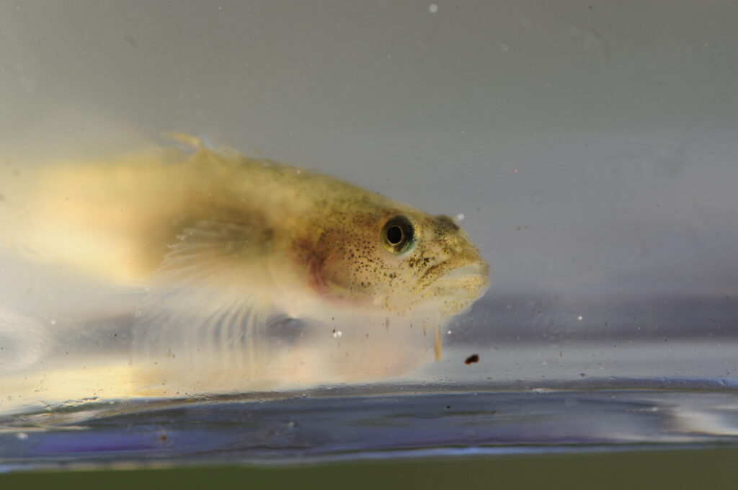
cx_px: 369
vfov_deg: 8.7
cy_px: 245
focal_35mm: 158
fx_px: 3225
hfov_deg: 13.1
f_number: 10
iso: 200
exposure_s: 1/400
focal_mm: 105
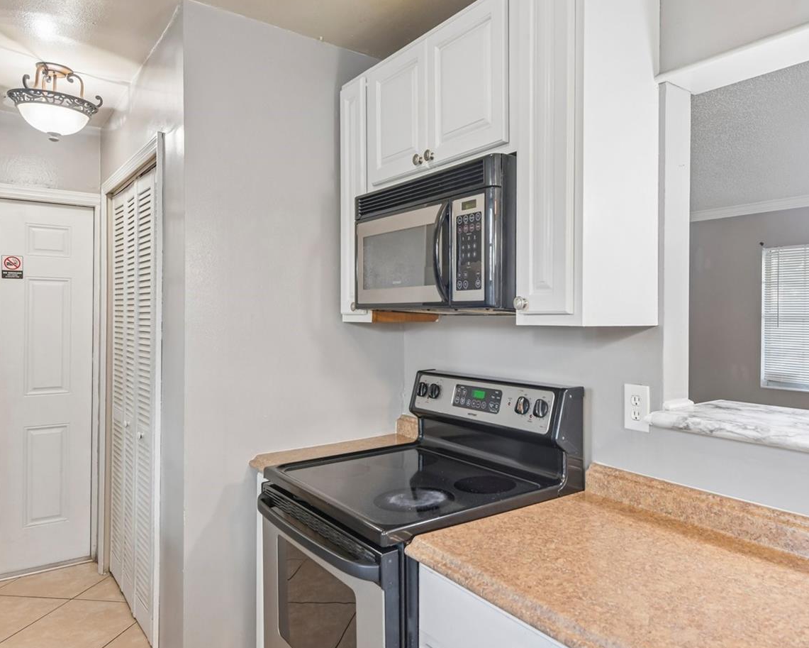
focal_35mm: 25
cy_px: 304
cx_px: 472
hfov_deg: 67.6
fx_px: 599
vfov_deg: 56.8
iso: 400
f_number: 8
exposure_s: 1/5
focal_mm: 19
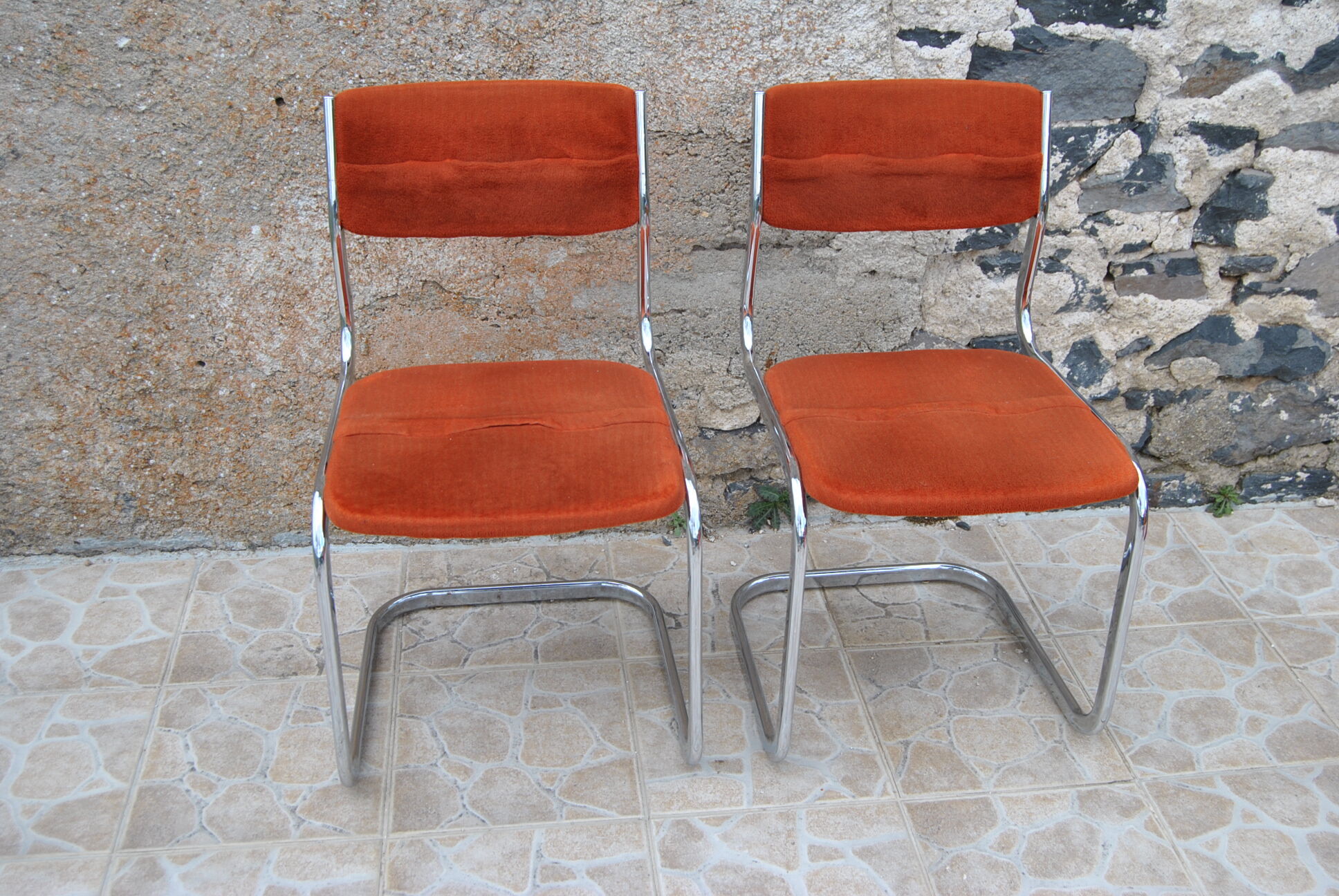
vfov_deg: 34.3
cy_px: 448
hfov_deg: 49.5
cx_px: 670
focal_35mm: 39
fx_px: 1452
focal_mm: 26
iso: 100
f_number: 6.3
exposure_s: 1/160
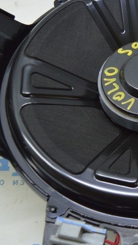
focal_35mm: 80
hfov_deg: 14.8
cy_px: 122
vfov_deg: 26.5
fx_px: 521
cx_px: 146
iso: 400
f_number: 3.5
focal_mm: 20
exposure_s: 1/40
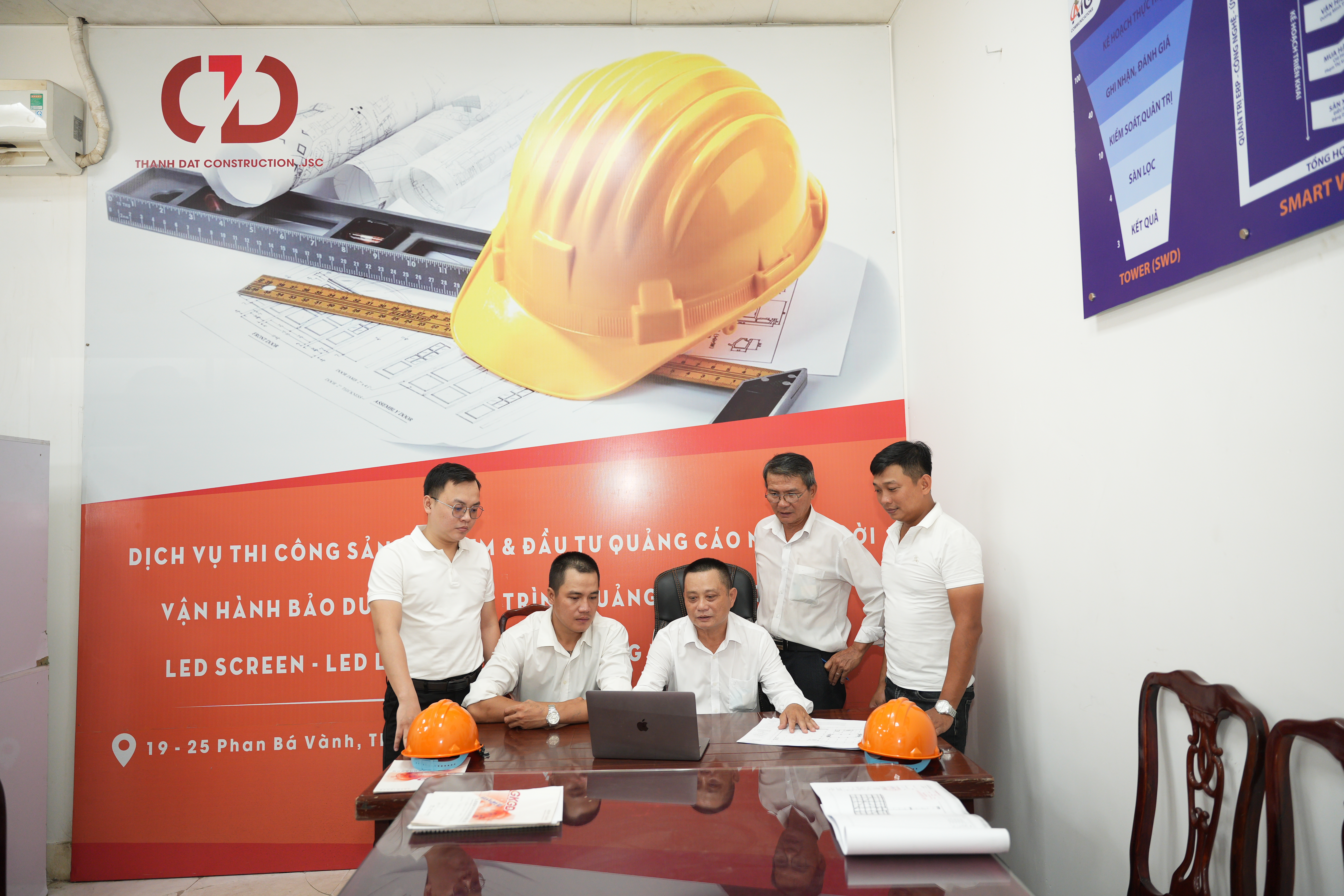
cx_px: 672
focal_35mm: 24
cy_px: 448
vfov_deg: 53.1
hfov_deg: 73.7
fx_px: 896
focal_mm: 24
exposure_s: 1/125
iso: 1000
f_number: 2.8
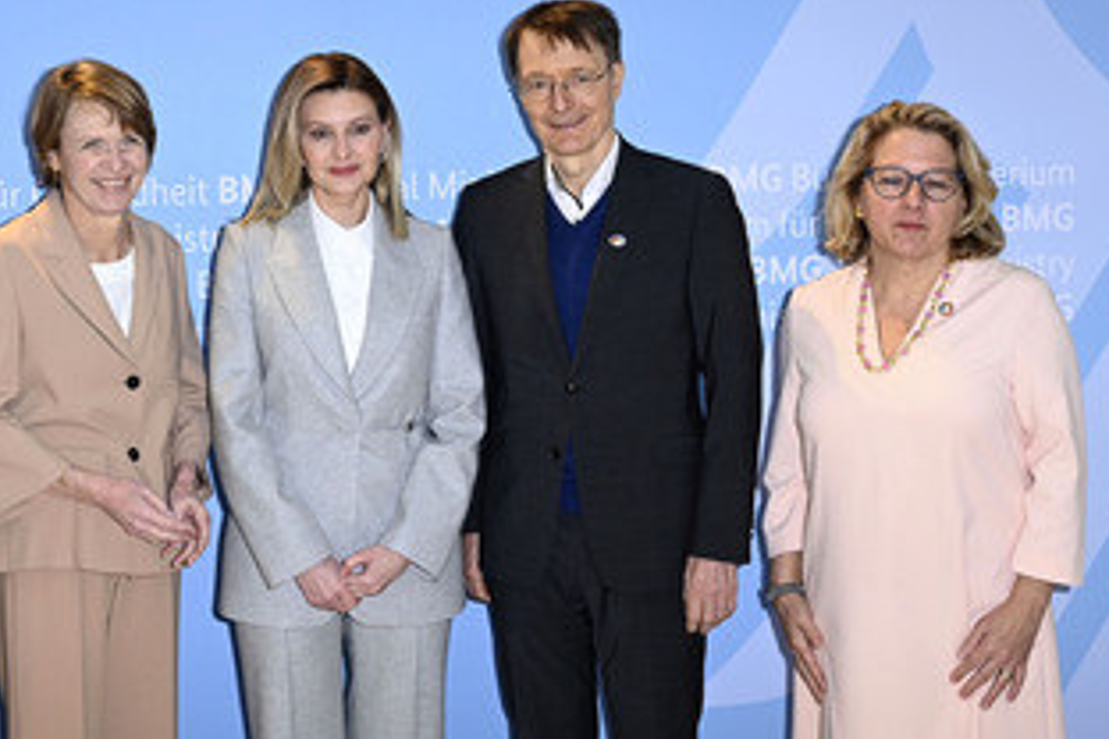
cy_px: 338
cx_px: 343
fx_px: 1602
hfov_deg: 37.6
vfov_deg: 26.0
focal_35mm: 52
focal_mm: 36
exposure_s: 1/125
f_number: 5
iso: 1000
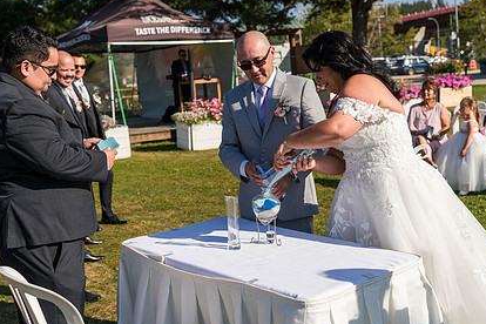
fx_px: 661
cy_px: 154
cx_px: 262
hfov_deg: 40.3
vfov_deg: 27.5
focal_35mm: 49
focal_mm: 35
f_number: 4
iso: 250
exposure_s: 1/3200
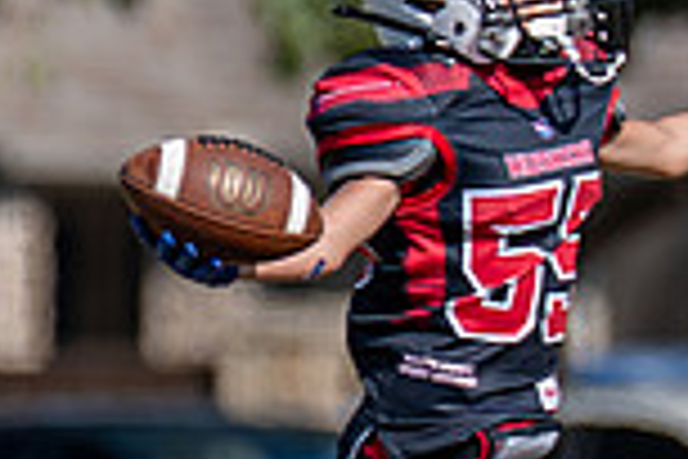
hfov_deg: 0.6
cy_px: 252
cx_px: 416
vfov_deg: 0.4
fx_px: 60654
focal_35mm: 3174
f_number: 2.8
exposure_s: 1/2000
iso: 100
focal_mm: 200
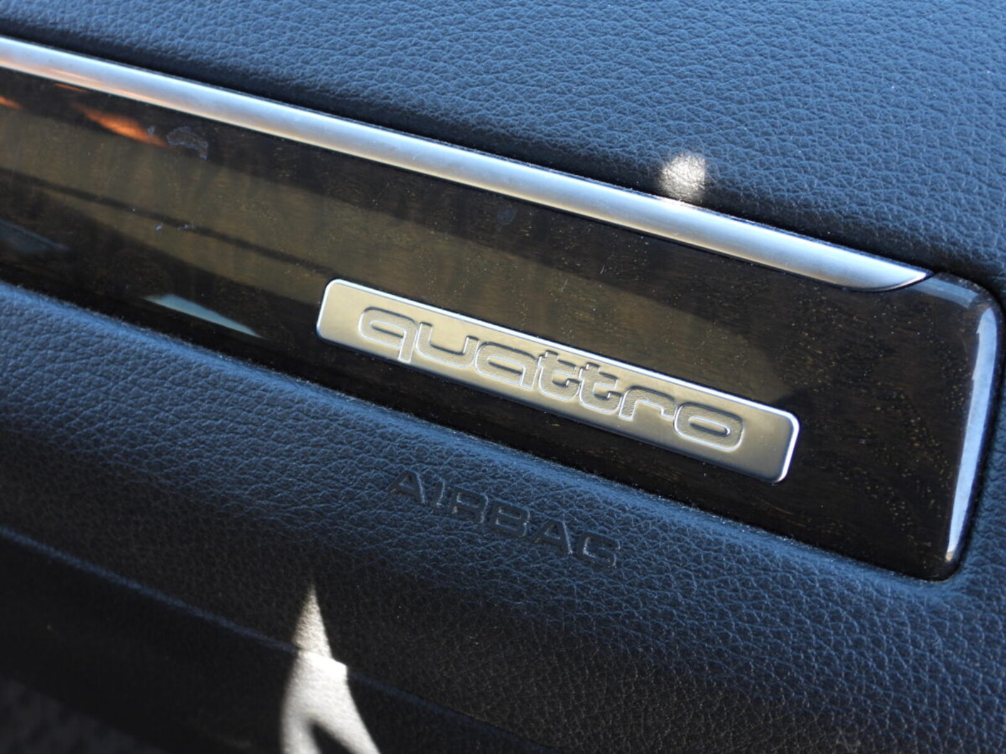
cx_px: 503
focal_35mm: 55
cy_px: 377
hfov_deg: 34.9
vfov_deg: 26.6
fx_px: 1599
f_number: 3.5
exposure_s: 1/30
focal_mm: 9.8
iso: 100
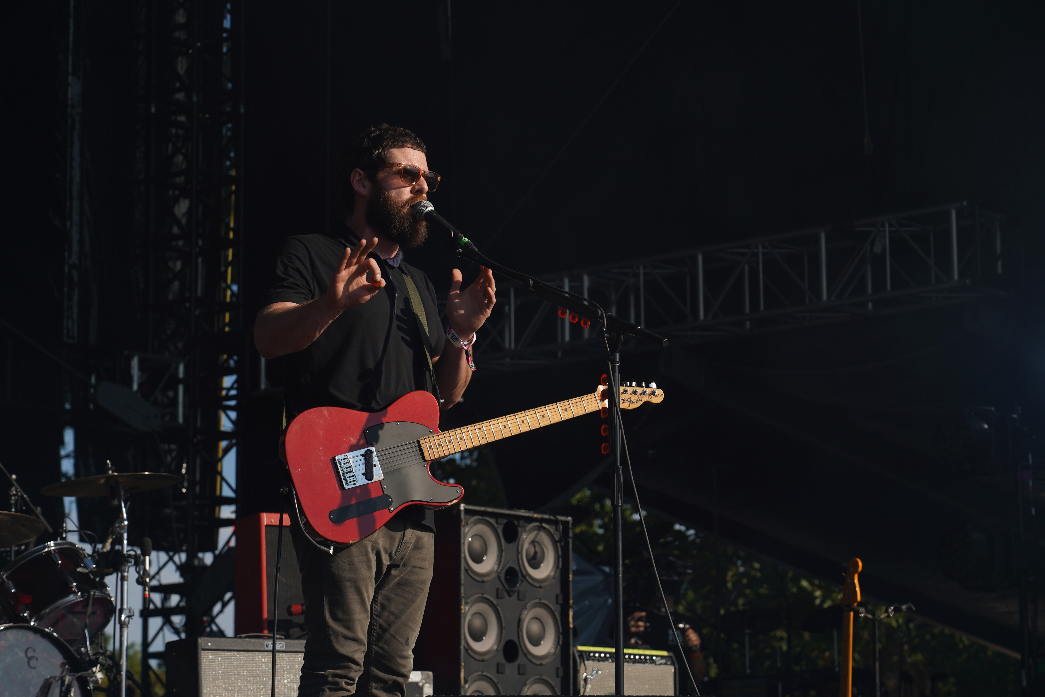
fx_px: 3048
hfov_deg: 19.5
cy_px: 348
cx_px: 522
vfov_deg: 13.0
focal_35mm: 105
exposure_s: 1/500
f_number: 8
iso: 100
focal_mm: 105
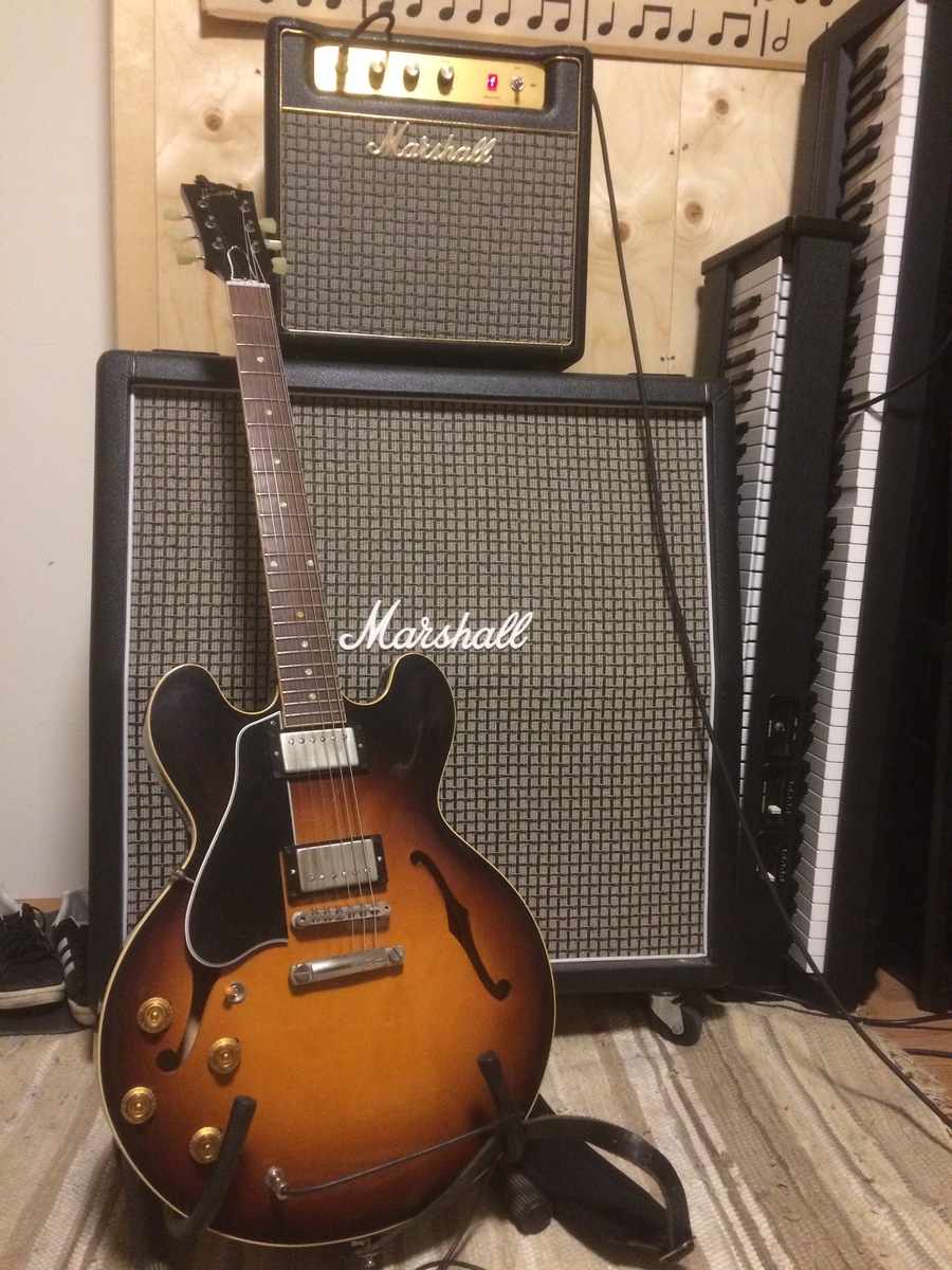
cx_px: 476
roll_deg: -1.9
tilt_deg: -6.0
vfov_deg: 61.7
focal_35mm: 29
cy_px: 635
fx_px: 1063
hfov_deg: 48.2
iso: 320
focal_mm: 4.15
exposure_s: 1/17
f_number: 2.2
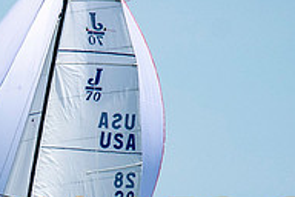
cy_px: 260
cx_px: -95
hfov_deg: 1.3
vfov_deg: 0.9
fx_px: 13020
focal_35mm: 1589
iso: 500
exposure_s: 1/4000
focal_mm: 300
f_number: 5.6
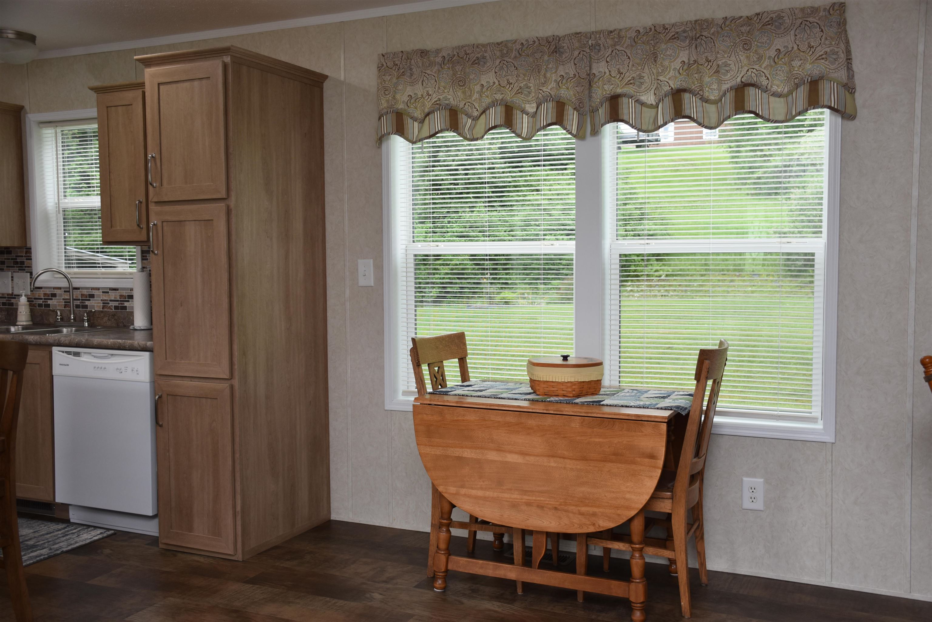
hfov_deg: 55.1
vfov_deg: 38.4
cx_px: 466
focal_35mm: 34
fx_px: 893
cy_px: 311
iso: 250
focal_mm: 23
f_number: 4
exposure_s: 1/60
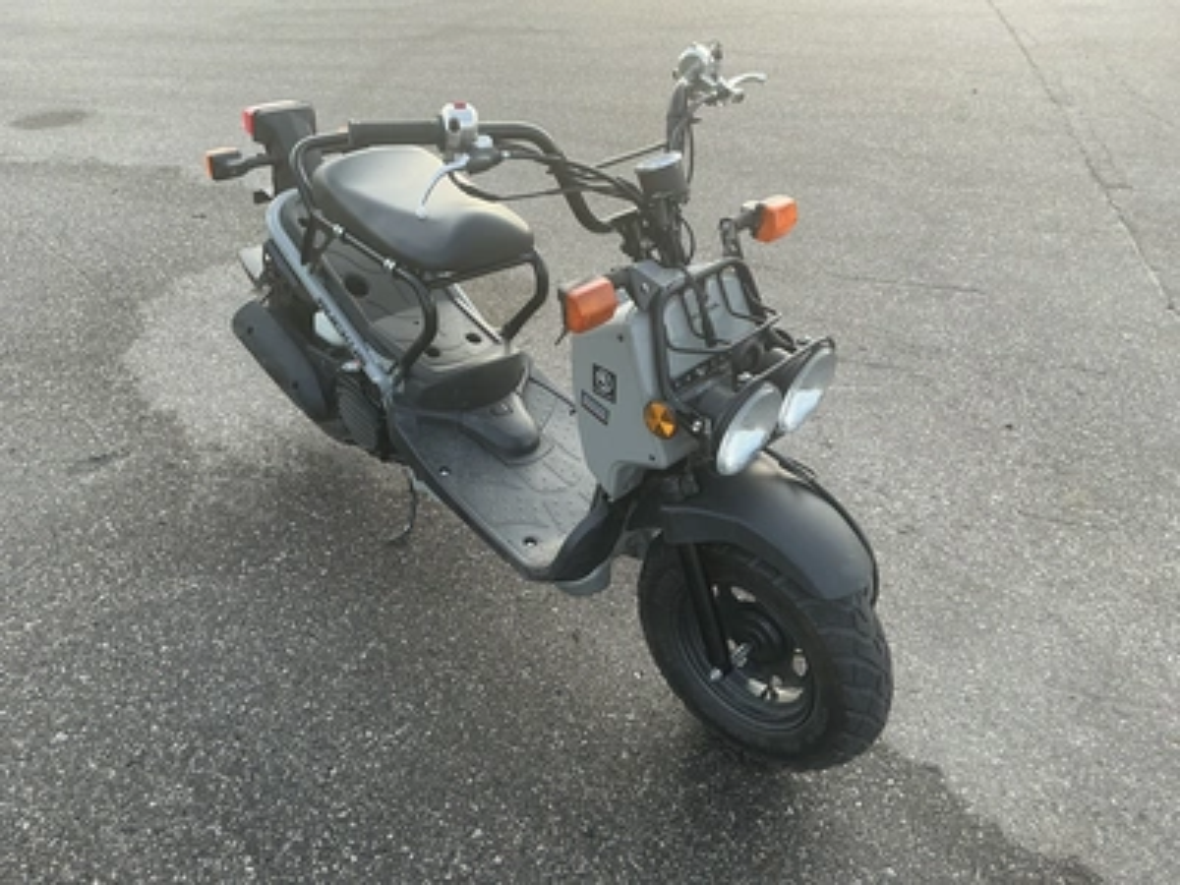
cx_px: 590
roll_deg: +0.4
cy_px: 442
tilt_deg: -33.2
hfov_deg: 63.4
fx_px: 954
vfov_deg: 49.7
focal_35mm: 28
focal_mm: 3
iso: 16
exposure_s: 1/123
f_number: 1.8
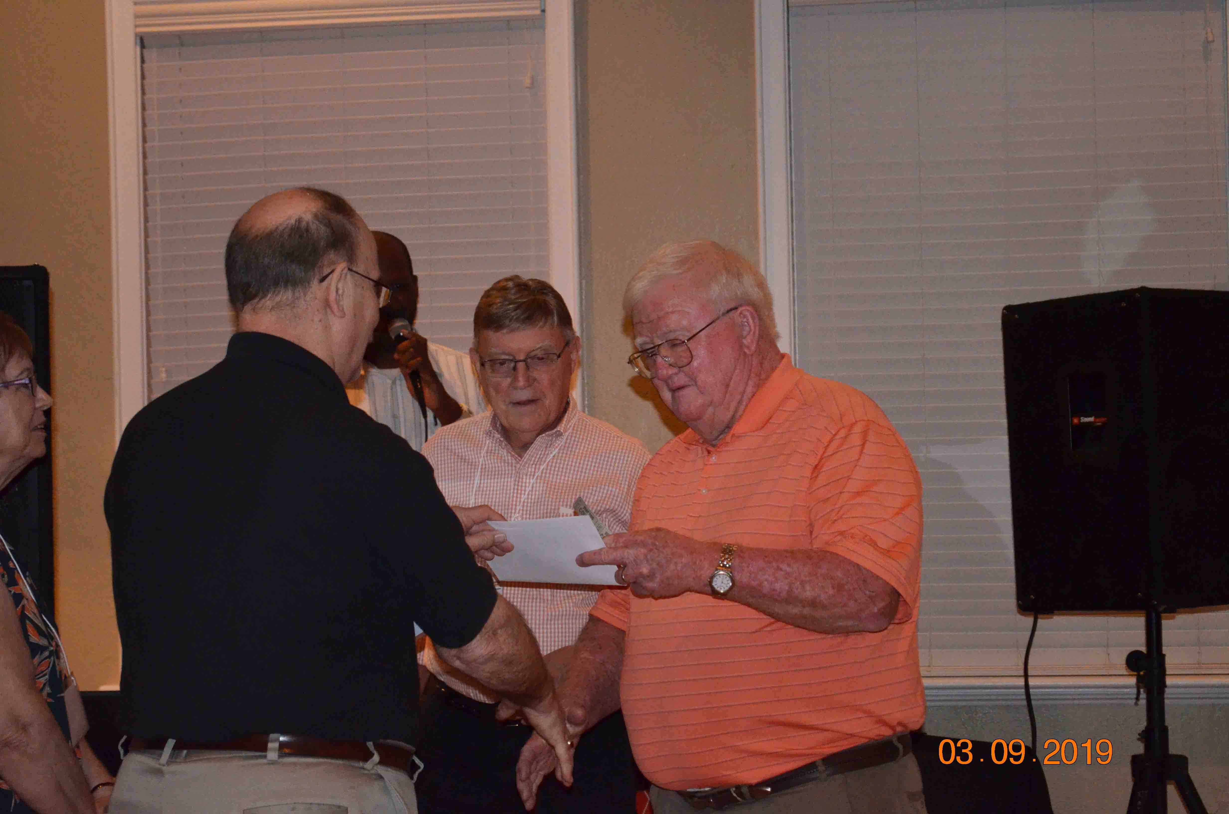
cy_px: 407
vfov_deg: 16.5
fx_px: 2811
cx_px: 614
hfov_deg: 24.7
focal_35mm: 82
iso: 3200
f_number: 5.6
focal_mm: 55
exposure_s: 1/60
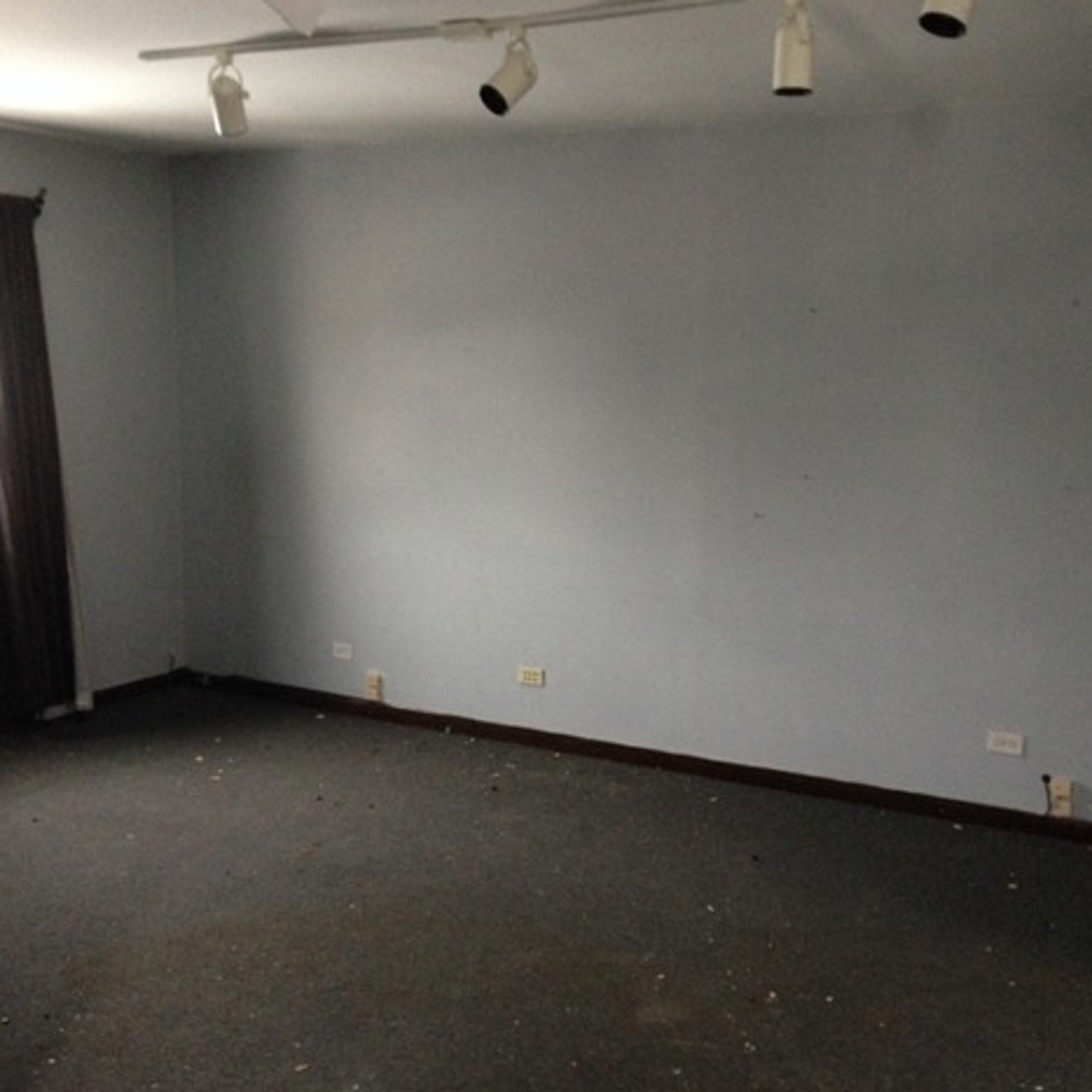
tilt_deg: -7.6
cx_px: 578
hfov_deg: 41.8
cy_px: 550
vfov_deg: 41.9
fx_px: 1428
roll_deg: -0.1
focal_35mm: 40
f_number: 2.4
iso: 320
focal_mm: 4.12
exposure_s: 1/17
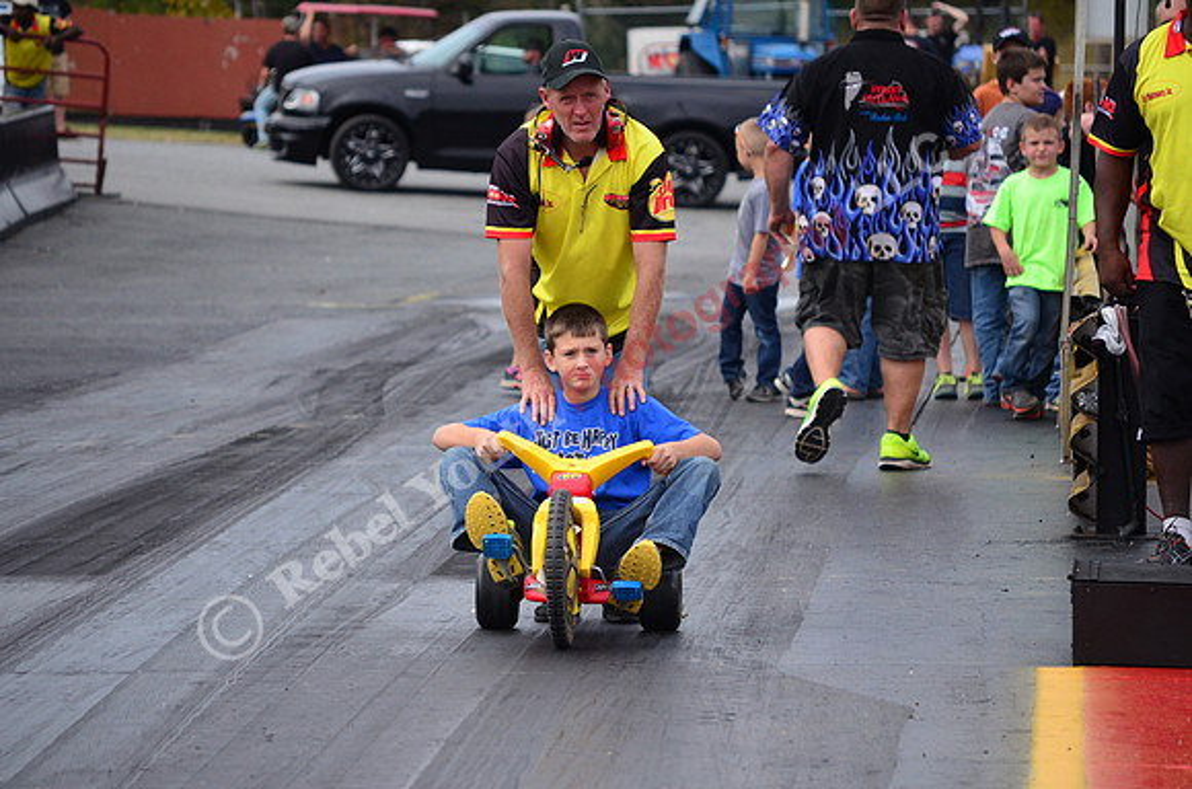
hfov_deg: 9.2
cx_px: 596
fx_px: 7434
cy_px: 394
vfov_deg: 6.1
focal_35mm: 225
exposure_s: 1/1600
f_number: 5
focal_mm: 150
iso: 1000
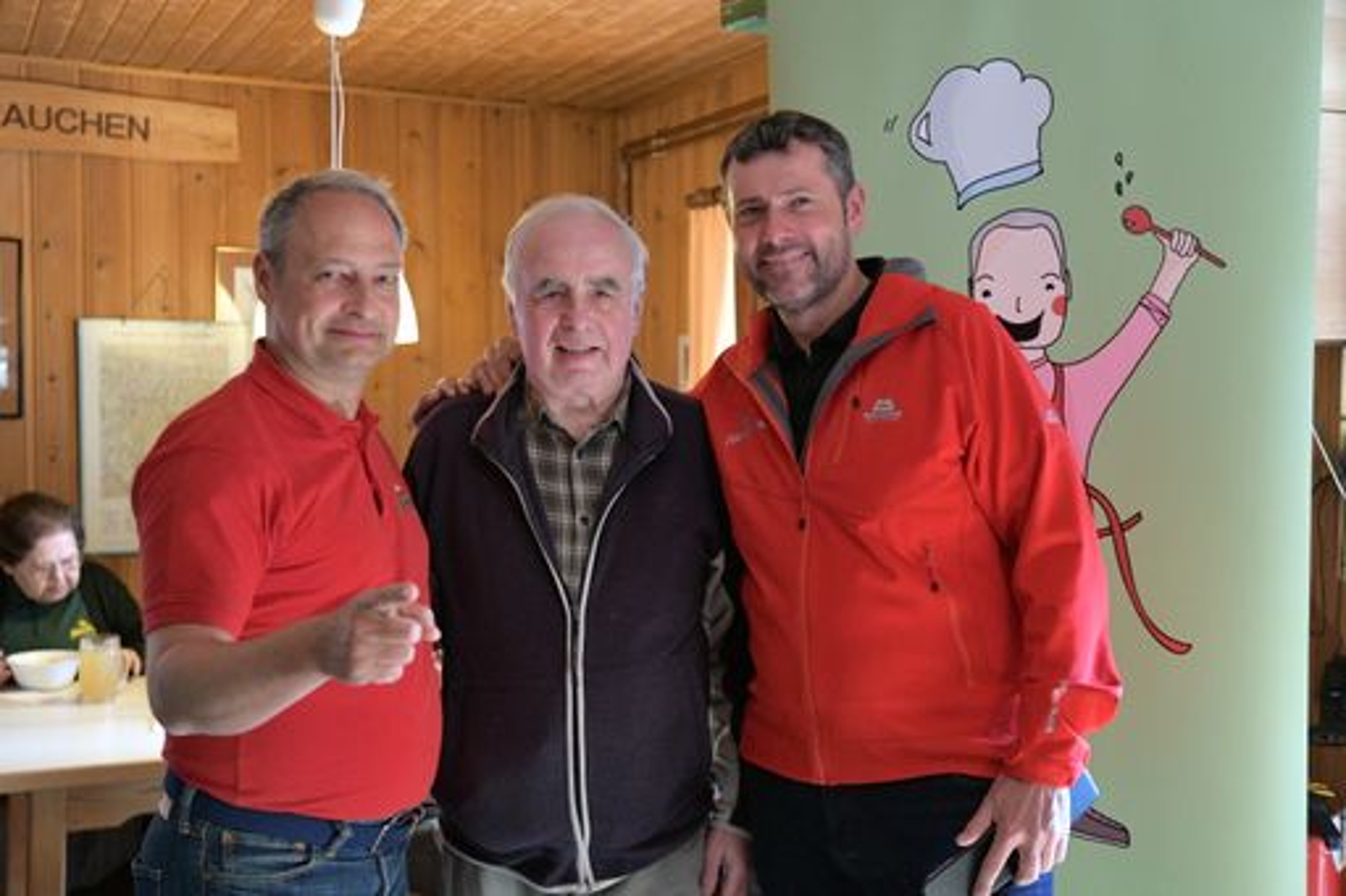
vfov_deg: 31.9
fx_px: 1570
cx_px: 673
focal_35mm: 42
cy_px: 448
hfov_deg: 46.4
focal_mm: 42
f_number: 2.8
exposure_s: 1/125
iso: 4000
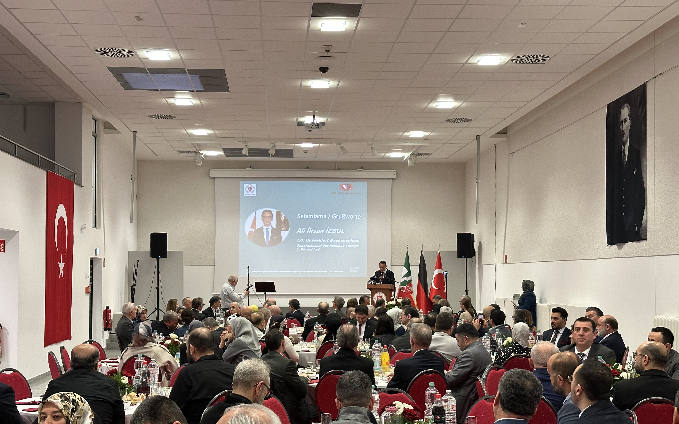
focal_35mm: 51
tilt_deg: +1.8
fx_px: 944
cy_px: 250
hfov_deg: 39.6
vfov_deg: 25.3
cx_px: 339
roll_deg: -0.2
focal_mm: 6.86
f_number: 1.78
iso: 200
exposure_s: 1/60
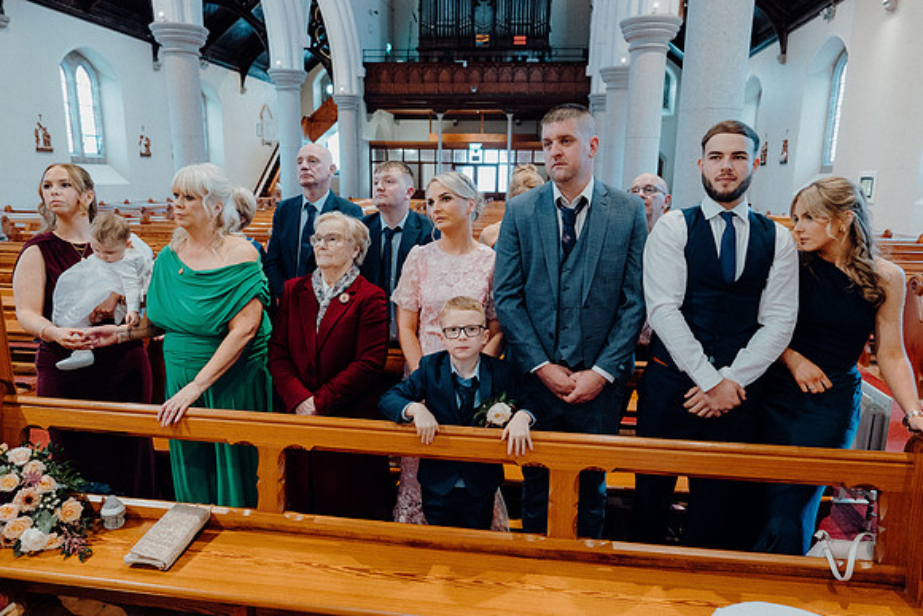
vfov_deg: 53.2
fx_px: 615
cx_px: 462
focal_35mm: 24
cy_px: 308
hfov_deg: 73.7
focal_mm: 24
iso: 4000
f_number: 3.5
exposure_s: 1/160
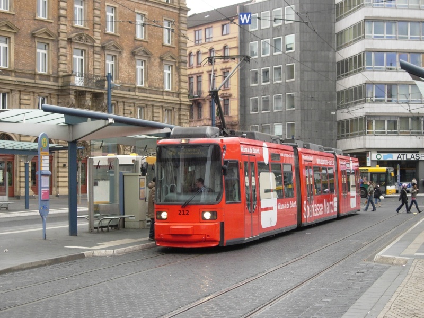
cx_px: 212
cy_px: 159
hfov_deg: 27.0
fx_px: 882
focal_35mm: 72
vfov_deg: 20.4
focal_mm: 14.9
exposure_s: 1/93.1
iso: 100
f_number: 3.7
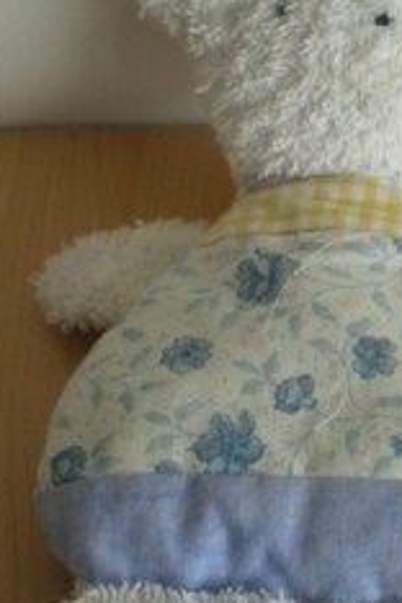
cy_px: 299
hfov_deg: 15.4
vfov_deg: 23.1
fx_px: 1474
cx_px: 320
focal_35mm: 88
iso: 200
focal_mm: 6.3
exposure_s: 1/54.4
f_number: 3.1
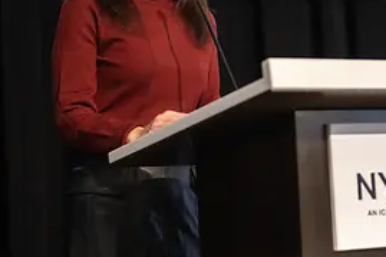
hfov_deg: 17.5
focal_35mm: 117
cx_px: 230
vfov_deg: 11.7
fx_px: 1254
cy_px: 52
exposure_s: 1/200
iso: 4000
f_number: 2.8
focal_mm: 70
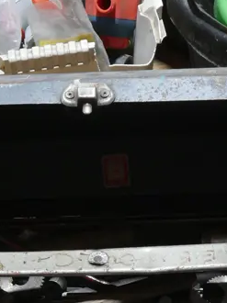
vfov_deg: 20.4
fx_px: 762
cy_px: 402
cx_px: 130
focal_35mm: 87
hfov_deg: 16.9
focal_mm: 14
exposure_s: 1/60
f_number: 8
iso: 1600
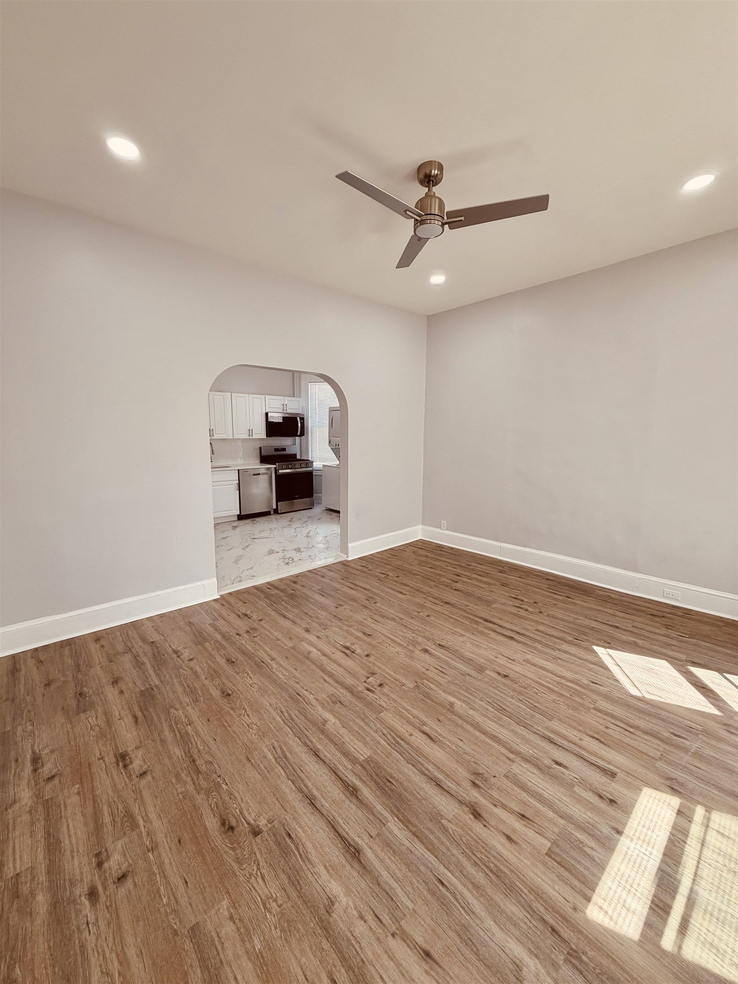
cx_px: 369
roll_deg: -0.6
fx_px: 398
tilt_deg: -8.6
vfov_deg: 102.1
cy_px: 492
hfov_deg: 85.7
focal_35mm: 14
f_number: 2.2
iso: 125
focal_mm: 2.22
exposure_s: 1/121
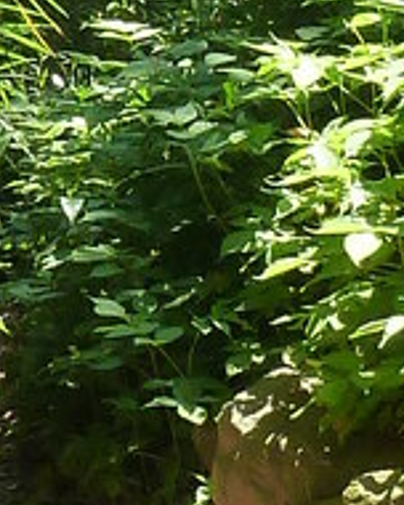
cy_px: -90
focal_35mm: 205
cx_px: 122
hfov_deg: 7.5
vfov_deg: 9.3
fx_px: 3064
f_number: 3.5
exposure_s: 1/100
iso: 125
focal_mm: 4.1
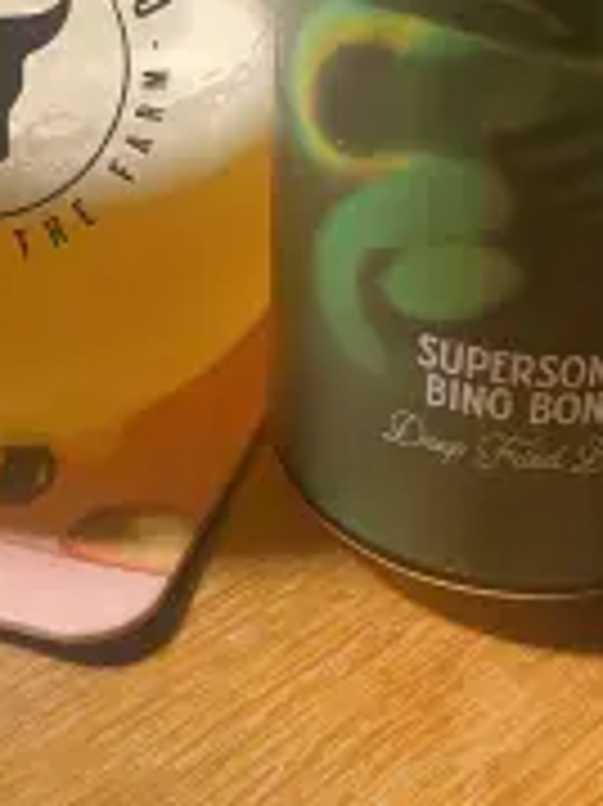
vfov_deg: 30.2
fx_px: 1349
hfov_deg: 25.2
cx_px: 256
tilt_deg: -17.7
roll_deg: -1.0
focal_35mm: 58
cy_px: -59
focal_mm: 4.25
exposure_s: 1/60
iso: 160
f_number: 1.8
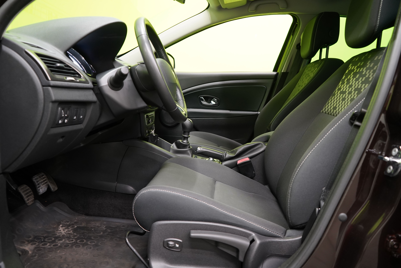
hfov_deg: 65.5
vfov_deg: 46.4
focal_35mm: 28
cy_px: 134
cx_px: 200
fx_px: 312
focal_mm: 28
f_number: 5
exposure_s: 1/20
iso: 1600
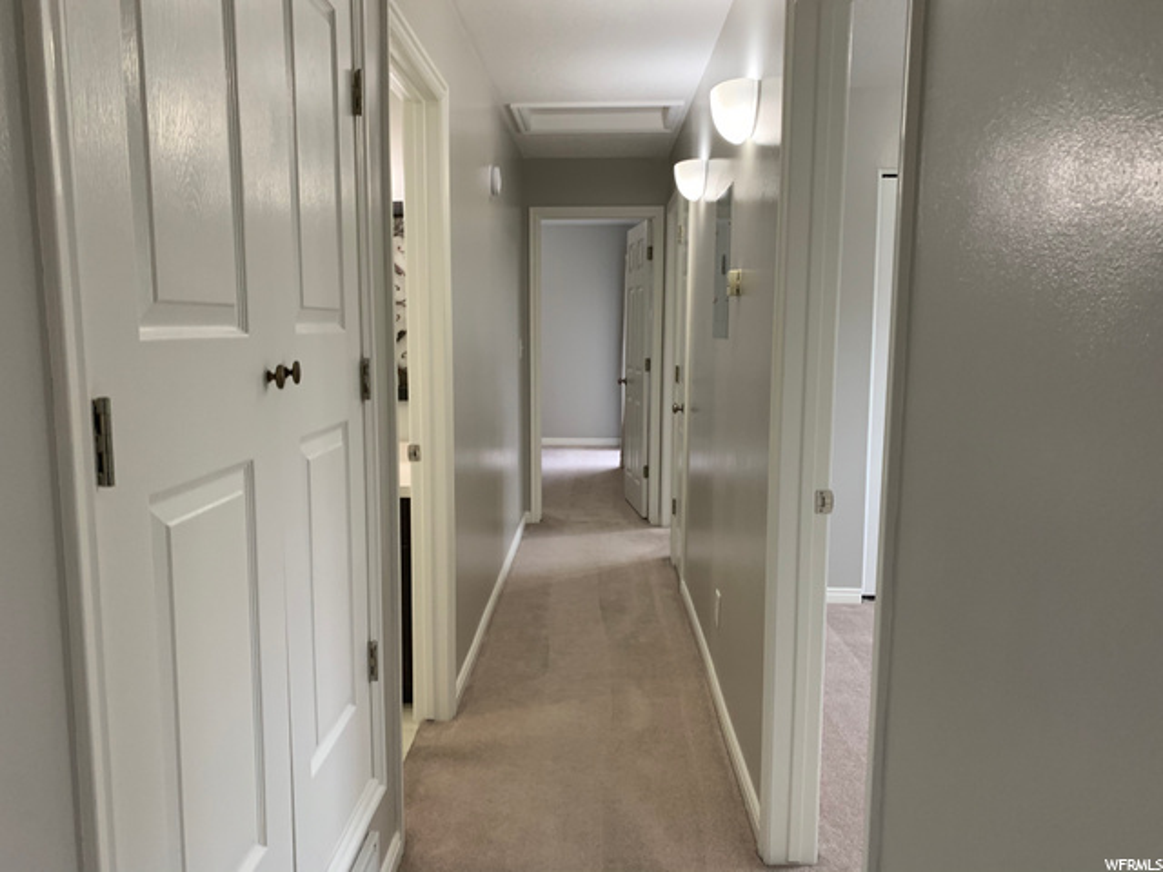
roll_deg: -1.6
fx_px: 874
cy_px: 436
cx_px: 582
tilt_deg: -6.4
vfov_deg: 53.1
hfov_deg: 67.3
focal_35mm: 26
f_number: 1.8
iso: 100
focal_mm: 4.25
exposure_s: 1/60
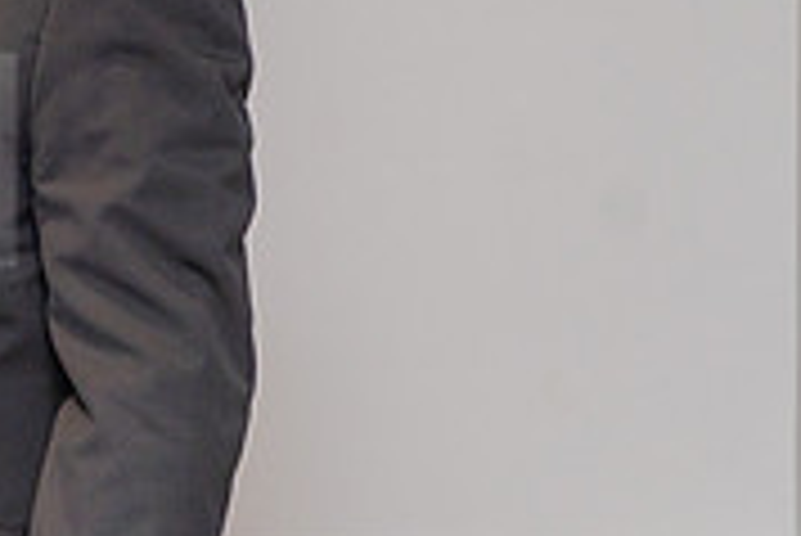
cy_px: 110
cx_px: -306
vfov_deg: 8.6
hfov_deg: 12.4
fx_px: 3563
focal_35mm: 160
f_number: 4.5
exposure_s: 1/160
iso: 640
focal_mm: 44
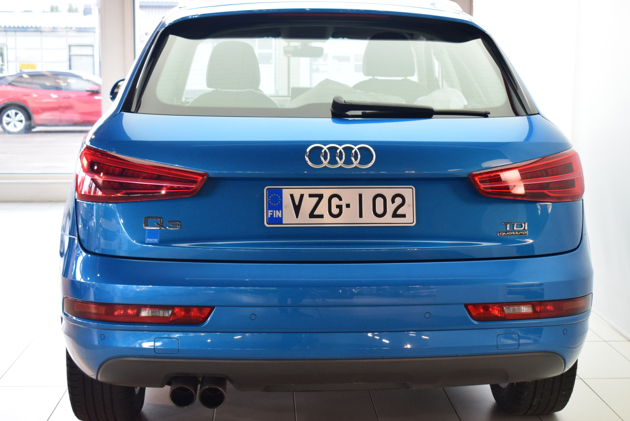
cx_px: 348
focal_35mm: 58
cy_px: 213
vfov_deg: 23.4
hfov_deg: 34.4
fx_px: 1016
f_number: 4.5
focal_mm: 32
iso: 1600
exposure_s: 1/125
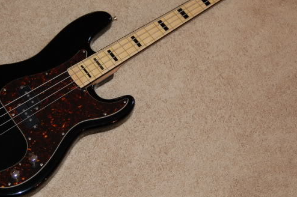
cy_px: 62
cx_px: 118
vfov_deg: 19.9
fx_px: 560
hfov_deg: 29.6
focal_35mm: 68
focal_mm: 28
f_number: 3.3
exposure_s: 1/60
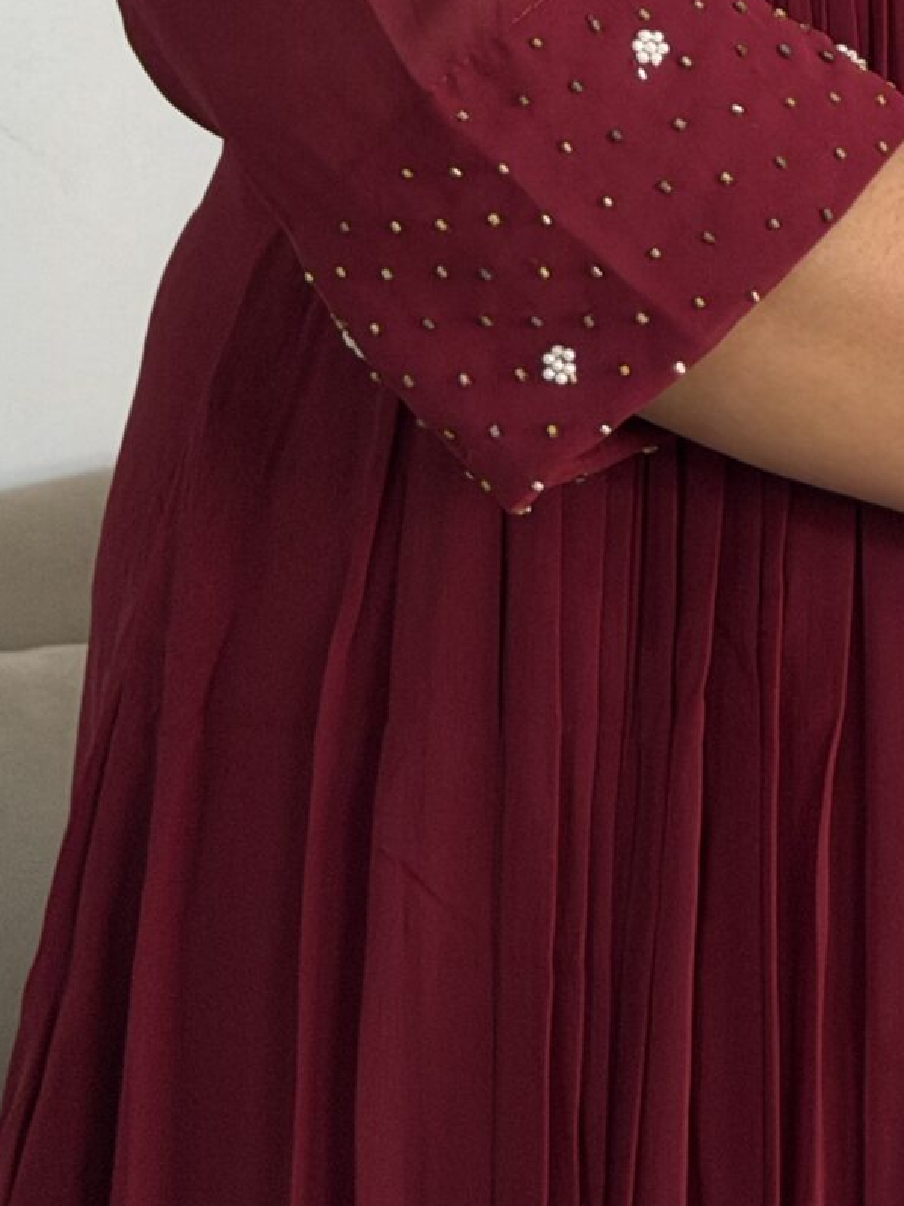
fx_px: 5365
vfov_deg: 12.2
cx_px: 1005
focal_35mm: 154
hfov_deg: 9.5
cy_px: -579
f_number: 1.78
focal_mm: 6.76
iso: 400
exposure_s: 1/33
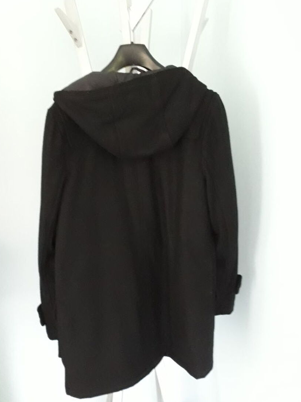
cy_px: 230
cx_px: 138
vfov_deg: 55.2
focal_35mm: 33
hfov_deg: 42.9
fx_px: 383
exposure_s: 1/17
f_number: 1.9
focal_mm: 3.6
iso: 800
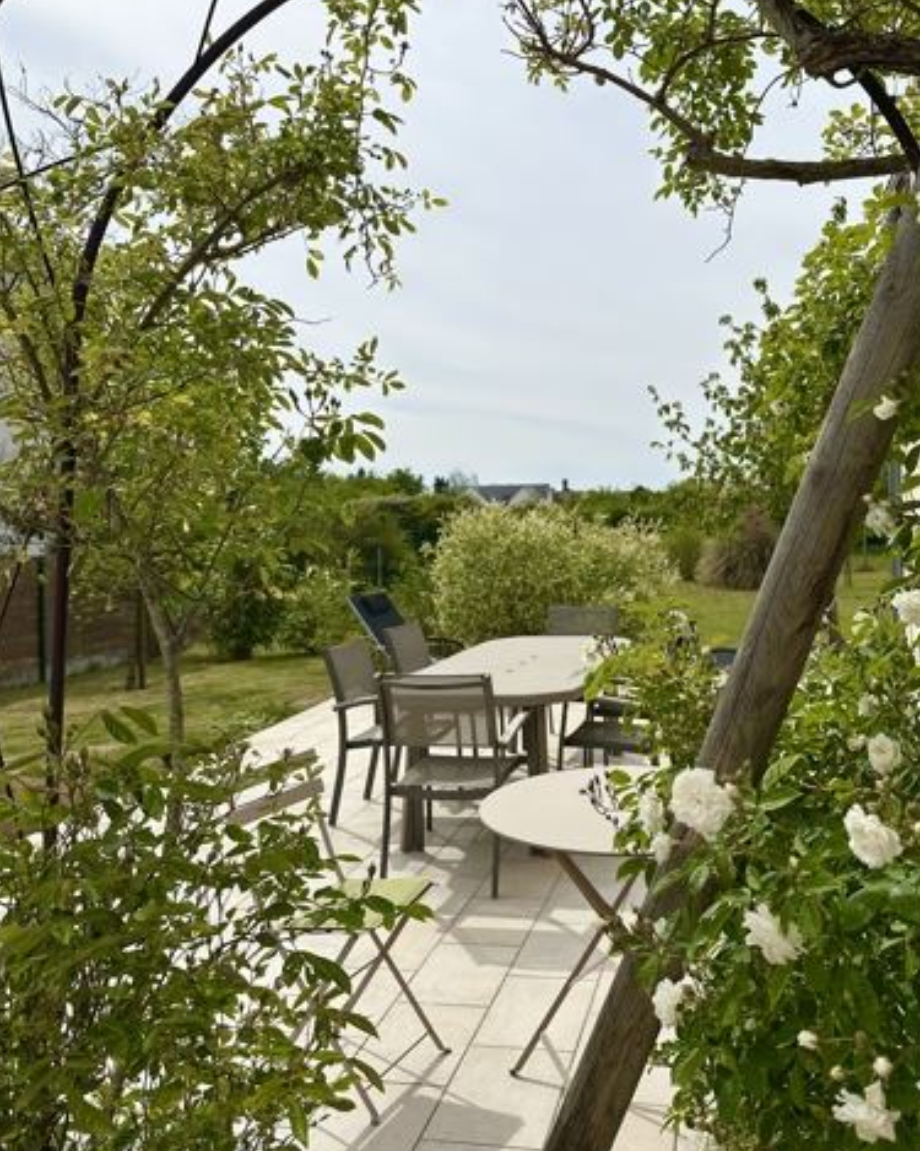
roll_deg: +0.6
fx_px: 1021
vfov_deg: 58.6
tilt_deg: +0.0
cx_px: 542
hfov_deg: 48.3
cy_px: 508
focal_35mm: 30
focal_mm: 6.86
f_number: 1.78
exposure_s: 1/9709
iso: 80
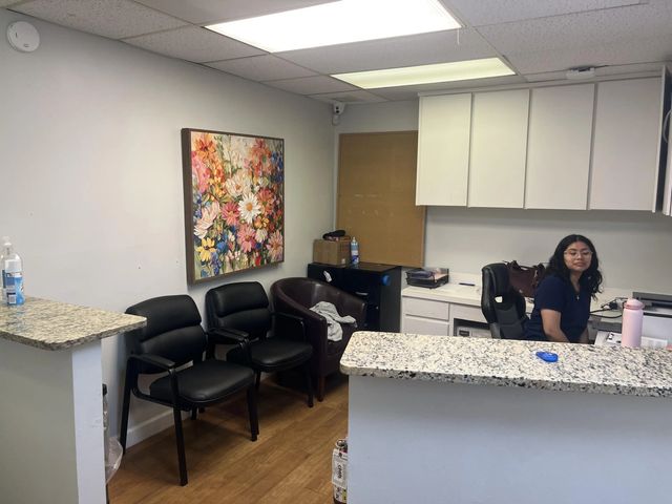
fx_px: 505
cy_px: 252
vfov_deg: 53.1
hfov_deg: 67.3
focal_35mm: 26
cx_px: 336
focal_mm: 5.1
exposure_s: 1/120
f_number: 1.6
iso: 80
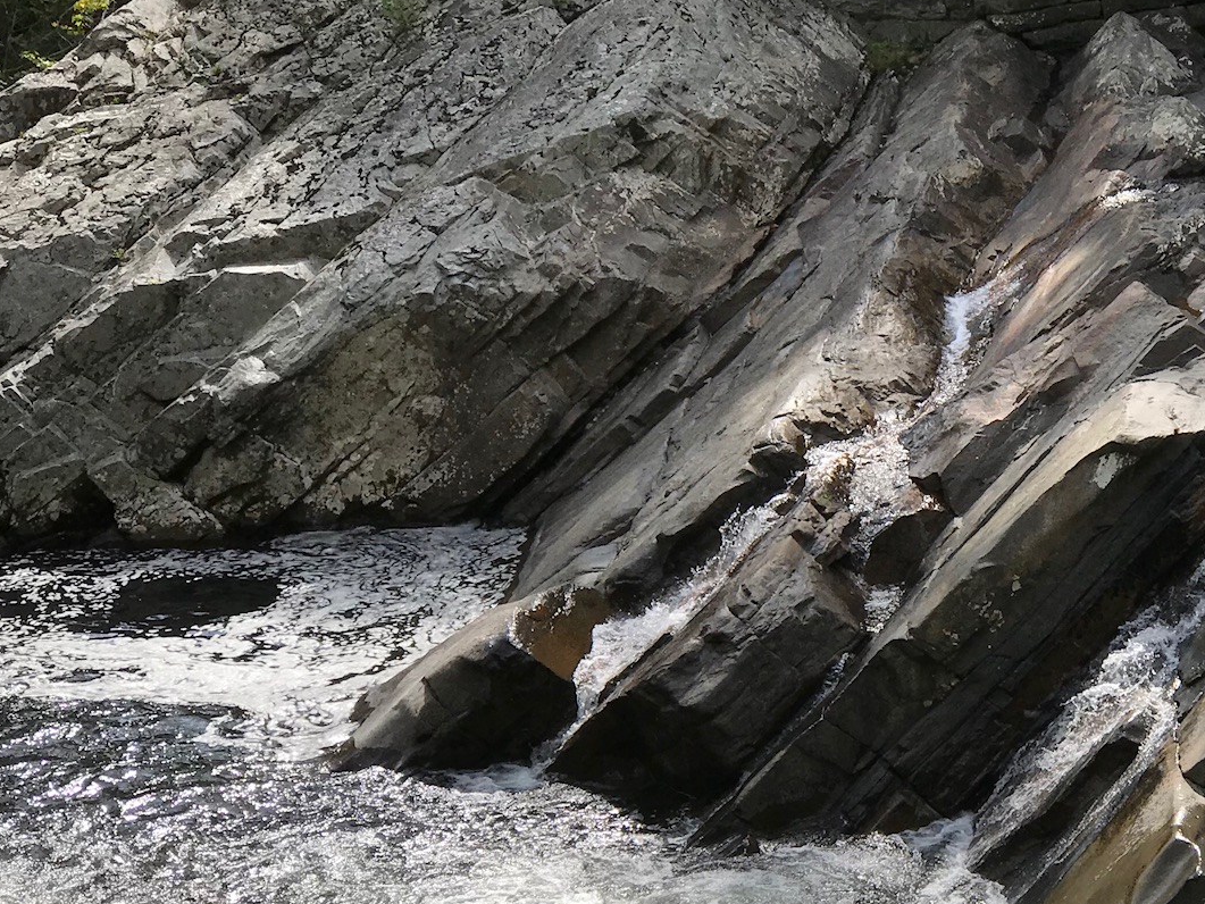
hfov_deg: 17.6
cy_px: 612
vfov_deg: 13.4
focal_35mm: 110
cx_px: 1060
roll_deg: +1.9
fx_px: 3830
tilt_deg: -18.5
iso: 20
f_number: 2.8
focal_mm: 6.6
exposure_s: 1/709
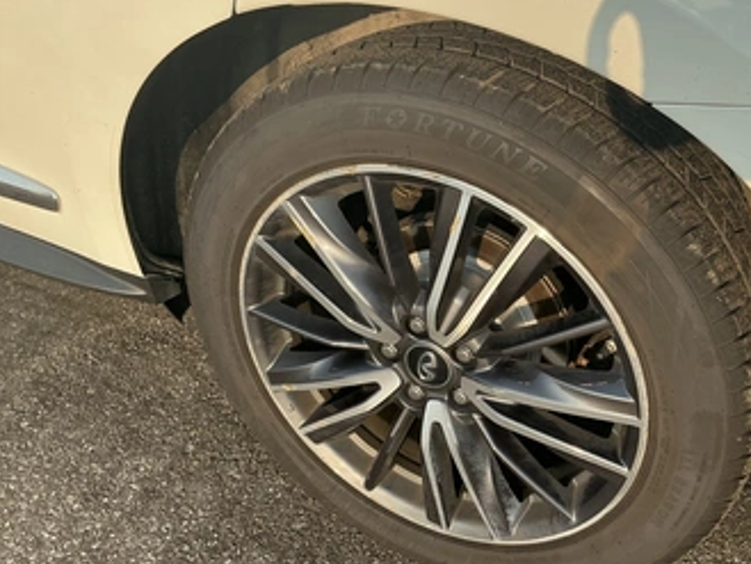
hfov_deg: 53.5
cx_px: 454
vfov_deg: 41.8
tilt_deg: -34.8
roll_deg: +0.4
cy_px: 263
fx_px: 738
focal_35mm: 34
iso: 25
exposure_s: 1/781
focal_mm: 3
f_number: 1.8
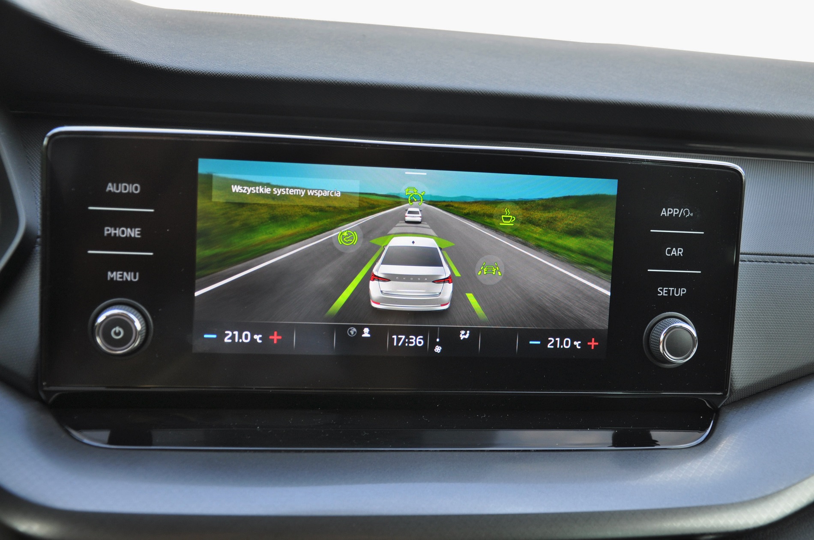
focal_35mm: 45
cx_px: 407
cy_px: 270
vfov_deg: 29.8
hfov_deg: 43.7
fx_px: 1016
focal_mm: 30
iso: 250
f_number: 4.2
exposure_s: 1/80
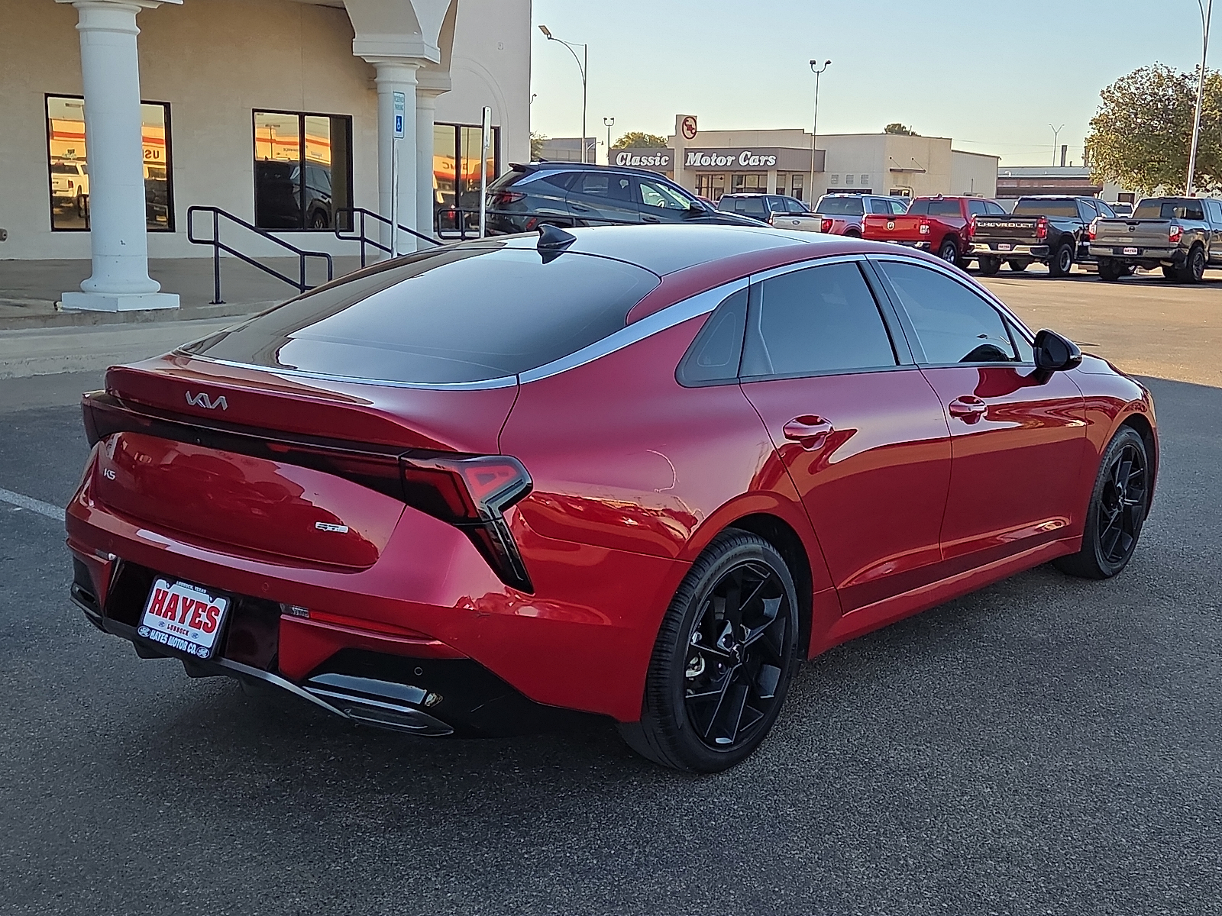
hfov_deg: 46.8
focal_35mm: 40
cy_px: 458
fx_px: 1412
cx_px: 611
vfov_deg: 36.0
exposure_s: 1/1000
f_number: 1.8
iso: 25
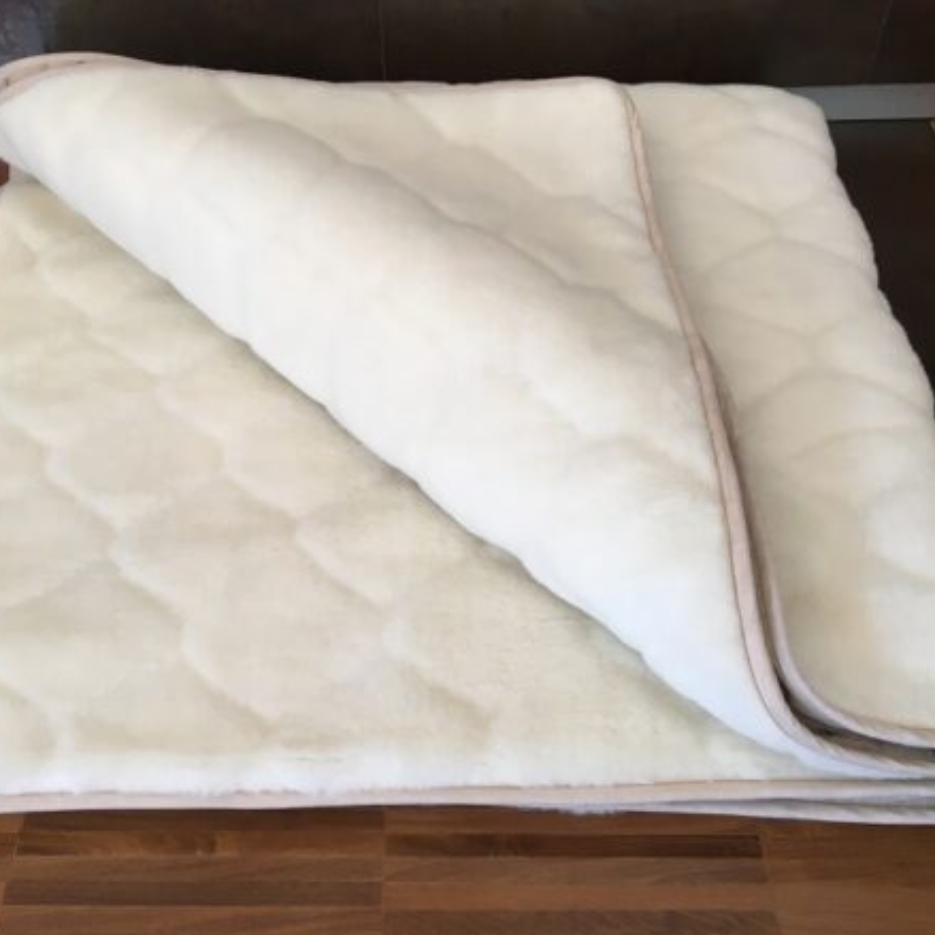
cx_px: 407
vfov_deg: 47.2
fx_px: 1070
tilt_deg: -48.5
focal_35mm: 35
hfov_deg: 47.1
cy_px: 458
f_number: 2.2
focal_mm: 4.15
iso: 25
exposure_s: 1/33
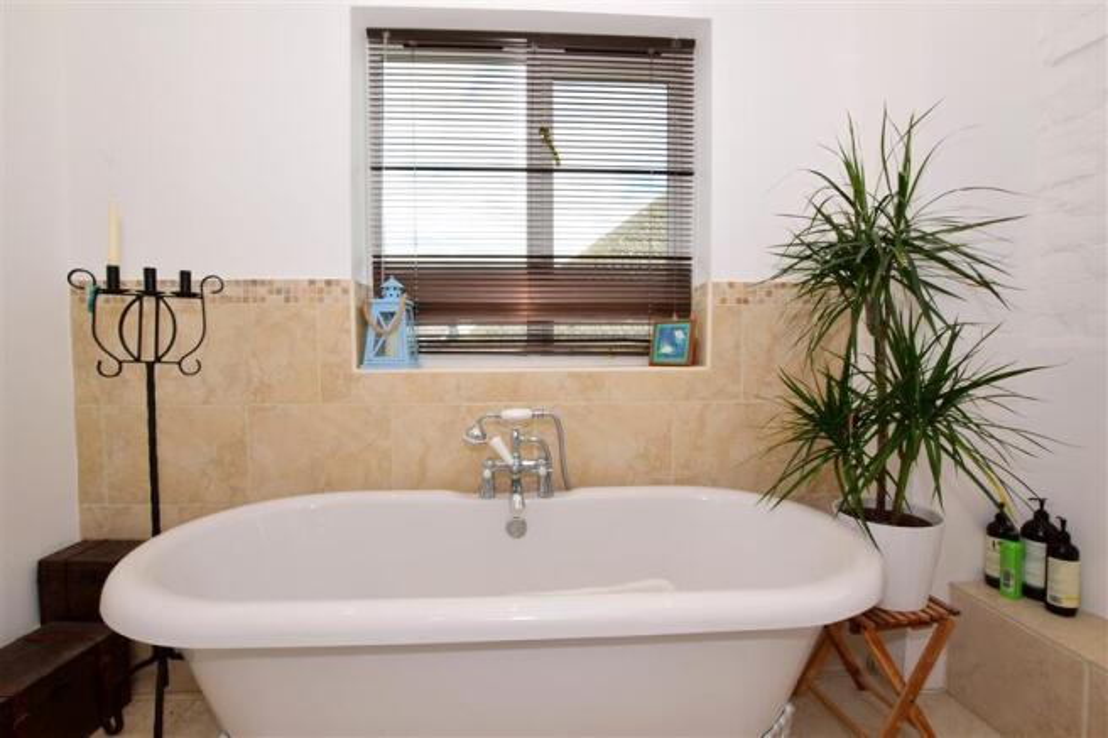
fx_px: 462
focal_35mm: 15
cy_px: 369
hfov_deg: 100.4
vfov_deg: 77.3
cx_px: 554
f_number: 22
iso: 400
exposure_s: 1/50
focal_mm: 10
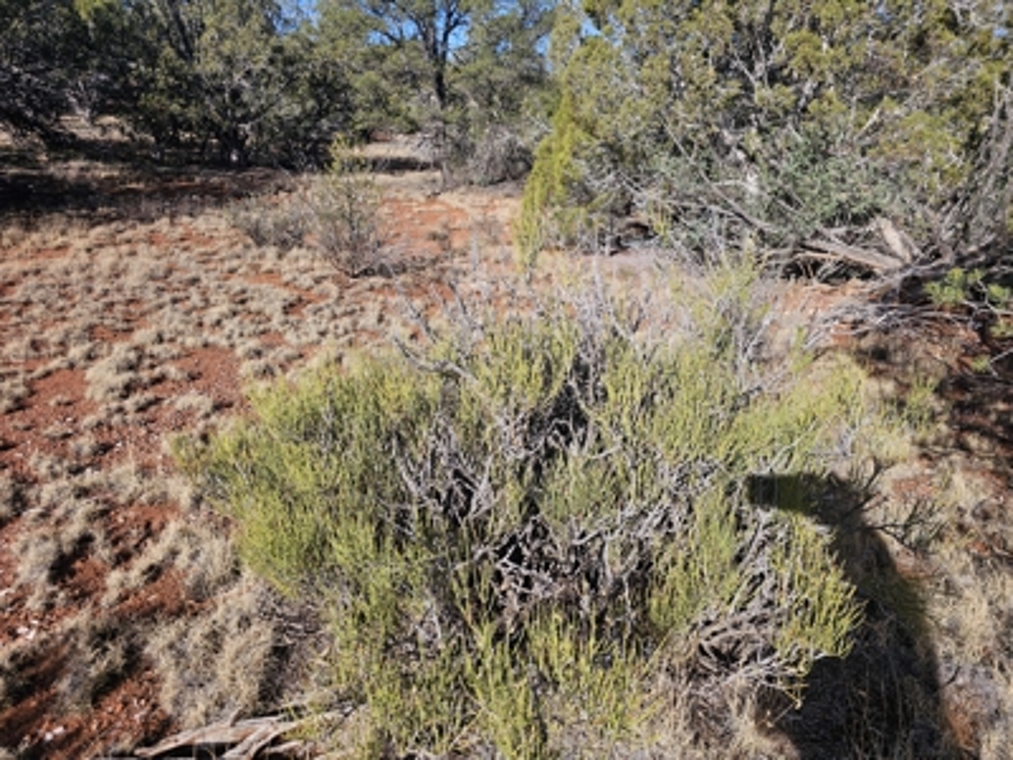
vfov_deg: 58.9
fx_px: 673
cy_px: 380
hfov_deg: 73.9
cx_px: 506
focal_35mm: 23
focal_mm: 6.3
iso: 12
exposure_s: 1/777
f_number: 1.7
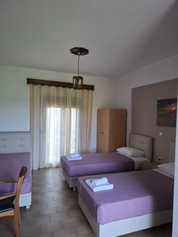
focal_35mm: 23
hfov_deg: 58.9
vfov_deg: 73.9
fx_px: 158
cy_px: 118
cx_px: 89
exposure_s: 1/100
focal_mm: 5.54
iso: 100
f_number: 1.8
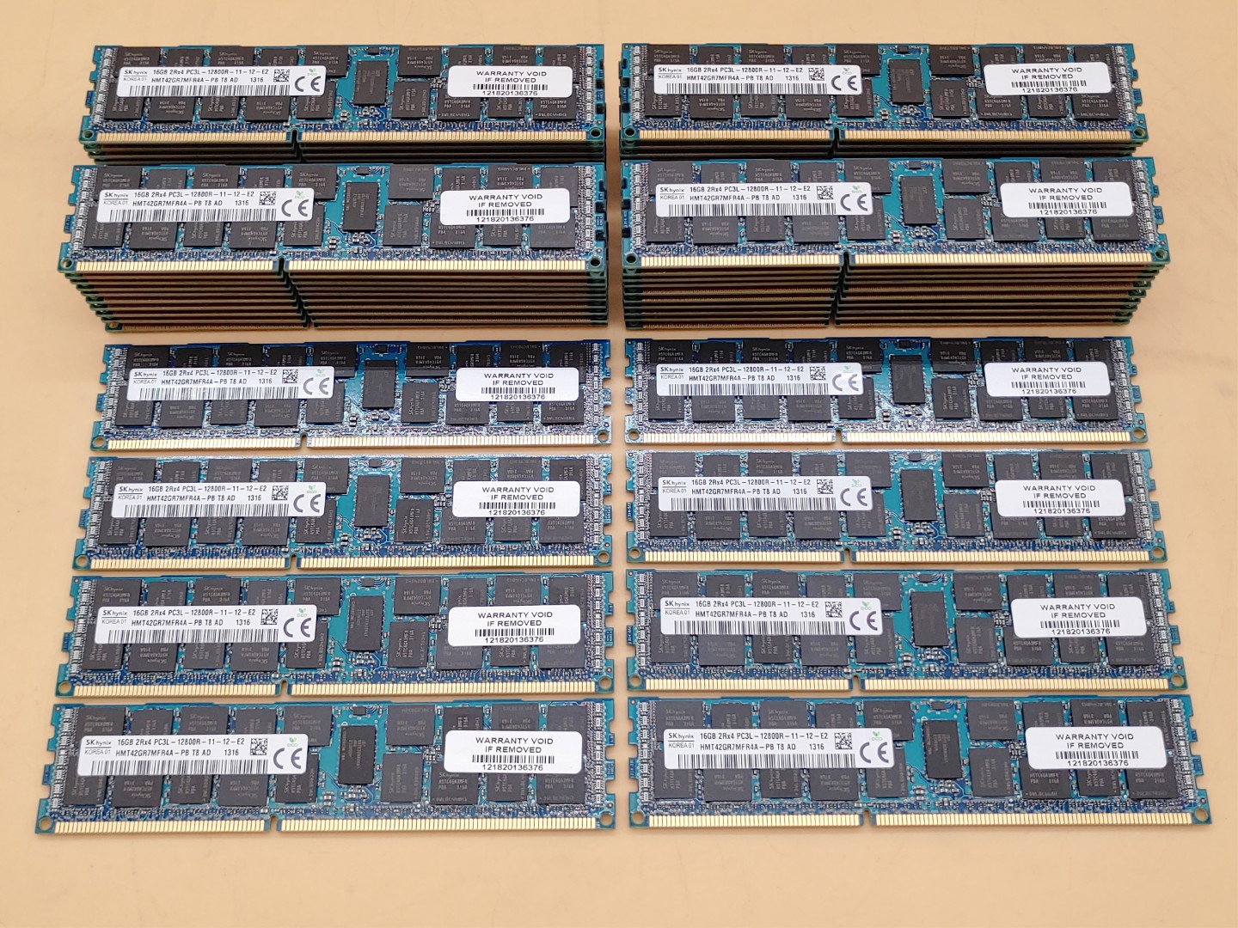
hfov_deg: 51.4
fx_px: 1287
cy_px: 464
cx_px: 619
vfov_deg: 39.7
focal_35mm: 36
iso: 50
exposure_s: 1/120
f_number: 1.8
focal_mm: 4.36
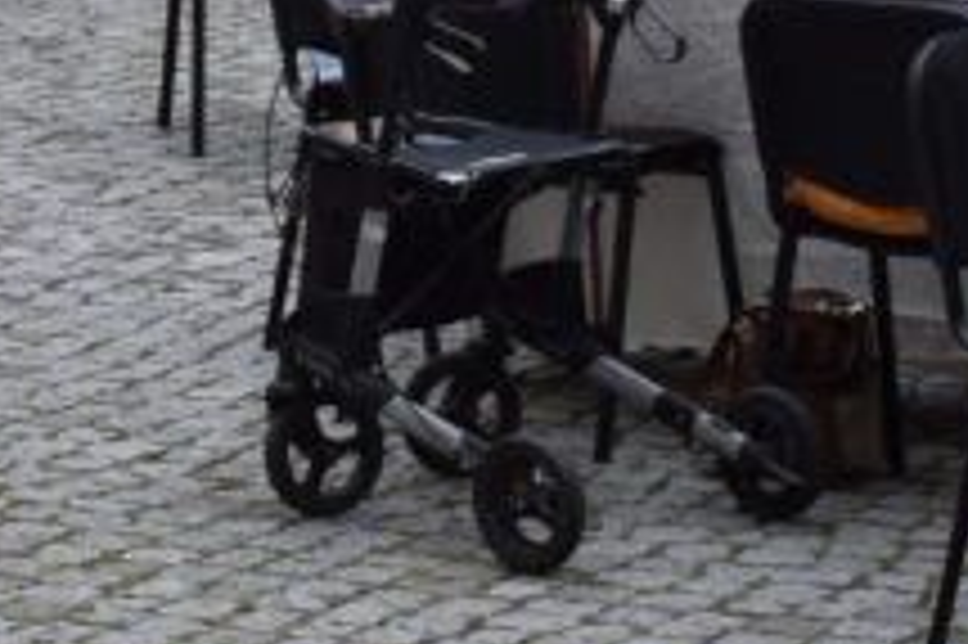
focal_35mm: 200
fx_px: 5374
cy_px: -489
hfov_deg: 10.1
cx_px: -338
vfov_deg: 6.7
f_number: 8
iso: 400
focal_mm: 28
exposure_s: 1/250
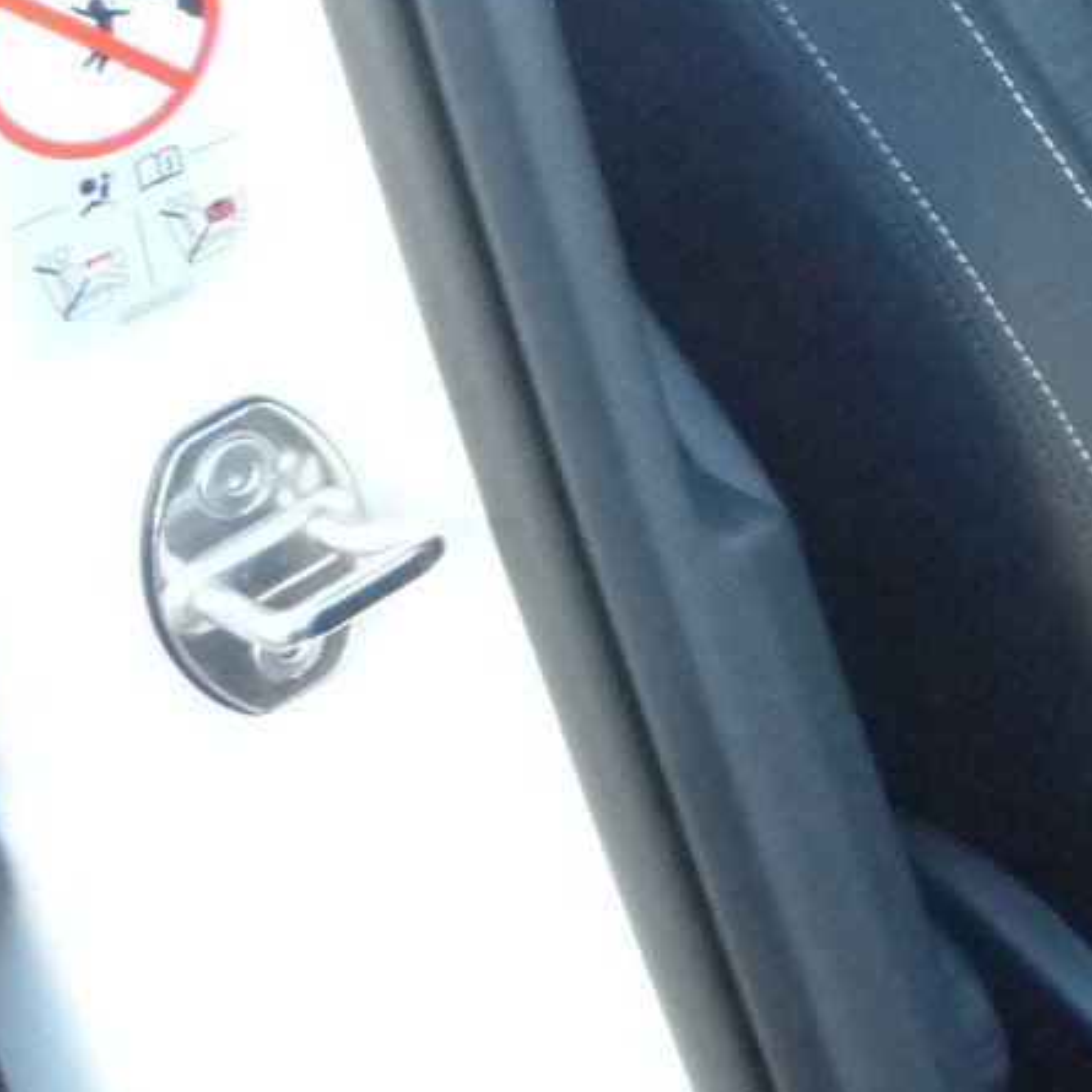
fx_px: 4354
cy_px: -189
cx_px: 2250
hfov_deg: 12.4
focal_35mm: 122
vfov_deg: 13.9
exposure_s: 1/30
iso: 320
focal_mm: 5.2
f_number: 3.3
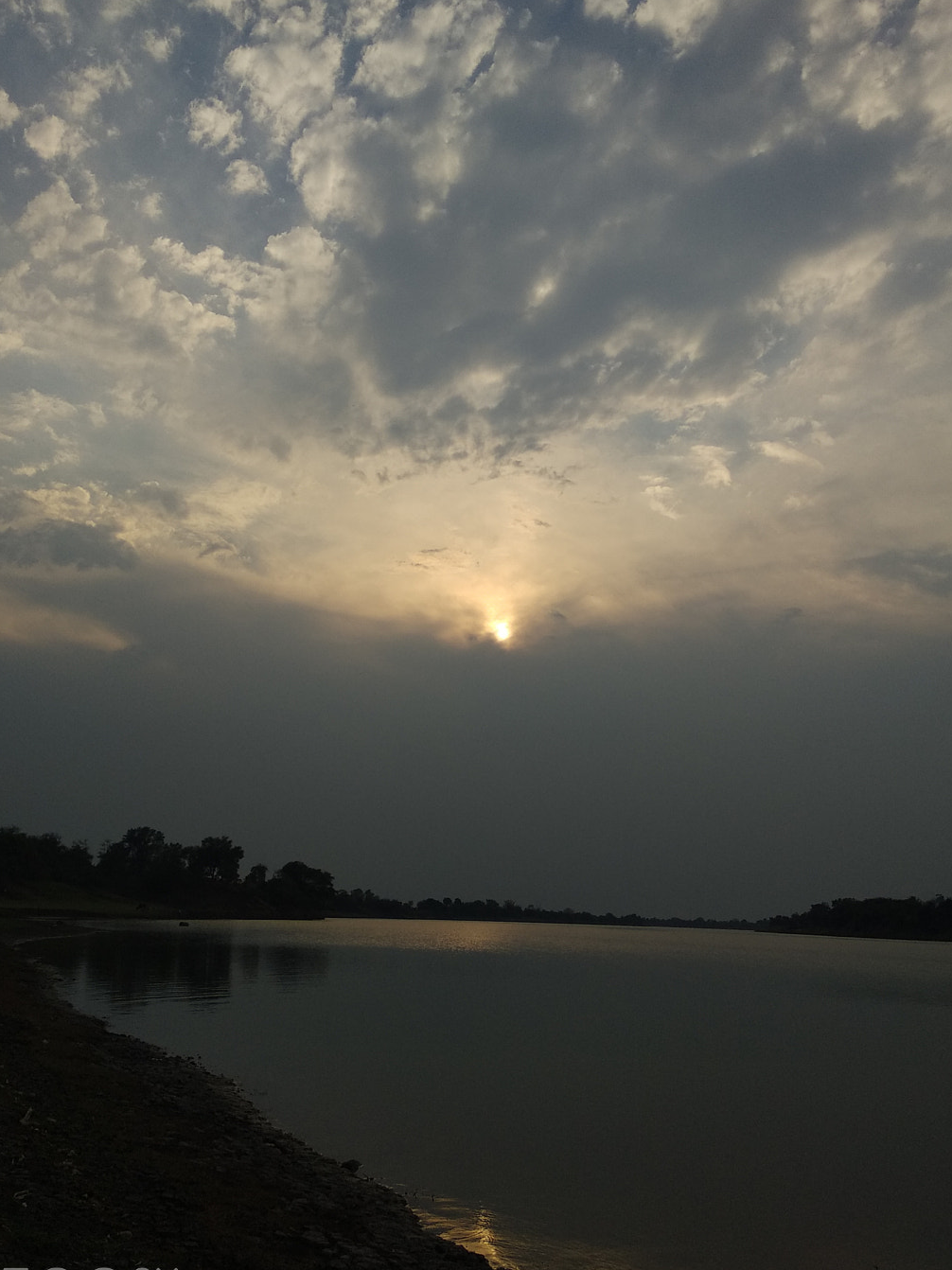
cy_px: 657
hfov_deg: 45.4
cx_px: 511
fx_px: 1137
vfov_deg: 58.3
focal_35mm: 31
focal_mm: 3.81
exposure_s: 1/1967
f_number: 2.2
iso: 100
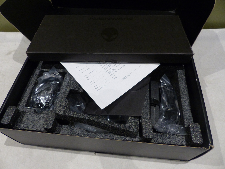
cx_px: 112
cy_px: 84
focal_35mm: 25
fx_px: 162
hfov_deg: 69.4
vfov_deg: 54.9
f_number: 2.8
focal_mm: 4.5
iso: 400
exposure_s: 1/60
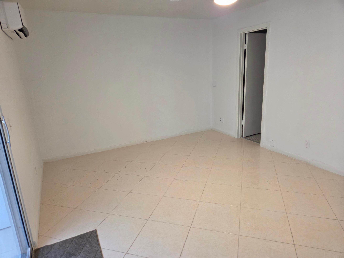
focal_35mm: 23
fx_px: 229
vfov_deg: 58.9
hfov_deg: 73.9
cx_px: 172
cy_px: 129
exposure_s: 1/120
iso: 500
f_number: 1.8
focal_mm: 5.4
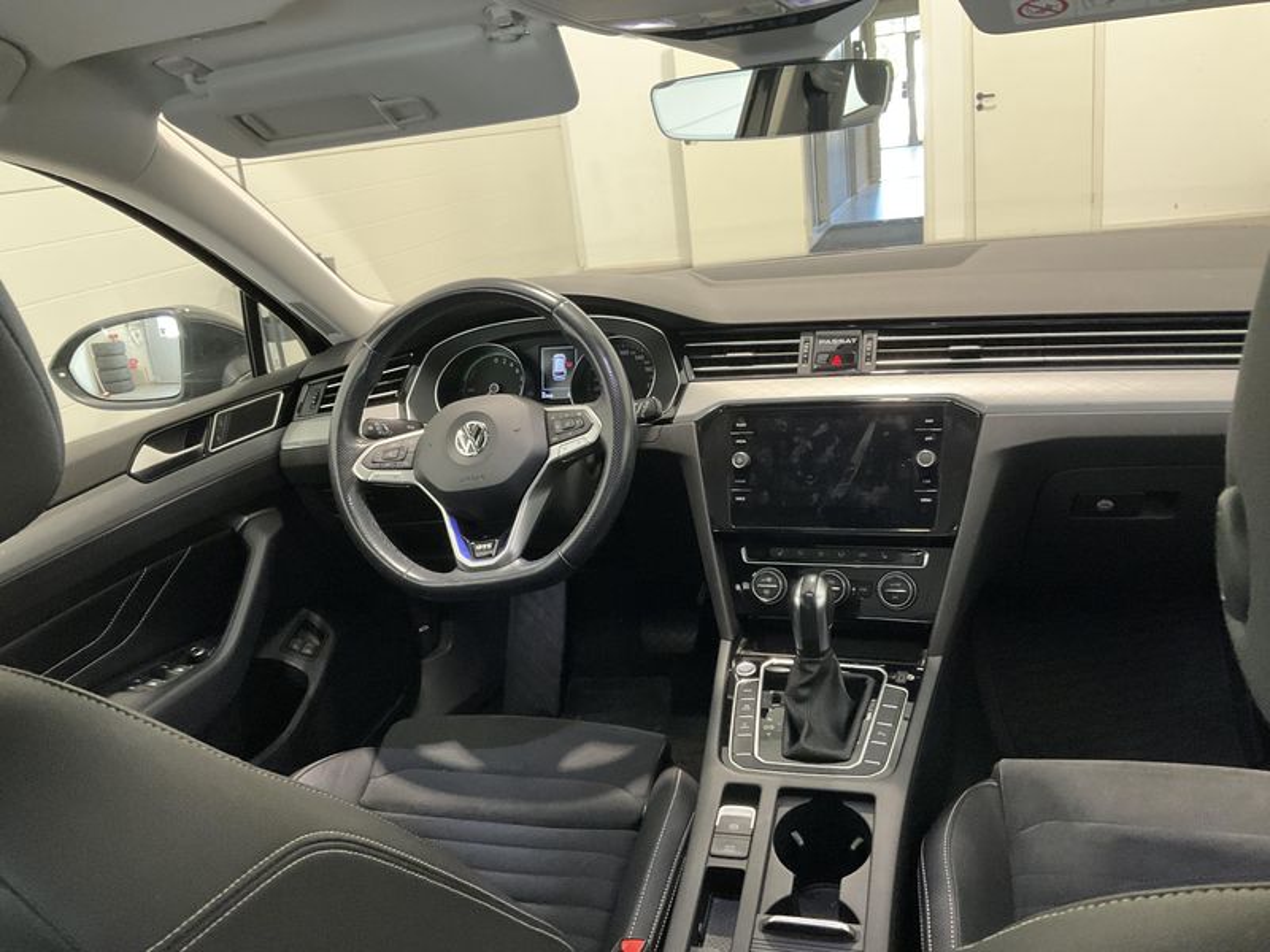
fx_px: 1064
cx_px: 635
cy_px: 476
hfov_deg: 61.7
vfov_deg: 48.2
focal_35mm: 29
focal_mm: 3
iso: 250
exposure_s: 1/50
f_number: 1.8
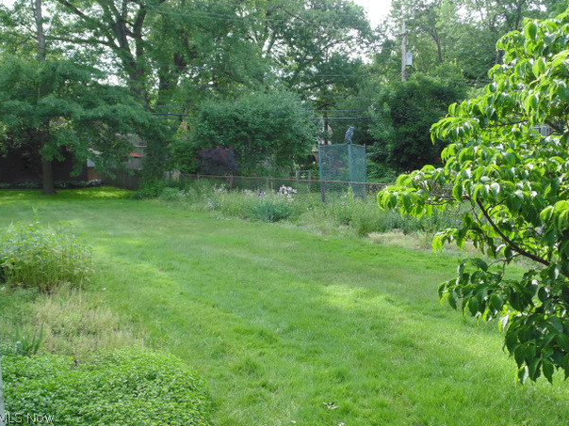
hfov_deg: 51.3
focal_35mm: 36
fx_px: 592
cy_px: 202
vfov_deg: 39.6
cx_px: 295
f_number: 3.4
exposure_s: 1/160
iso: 80
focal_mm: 6.2
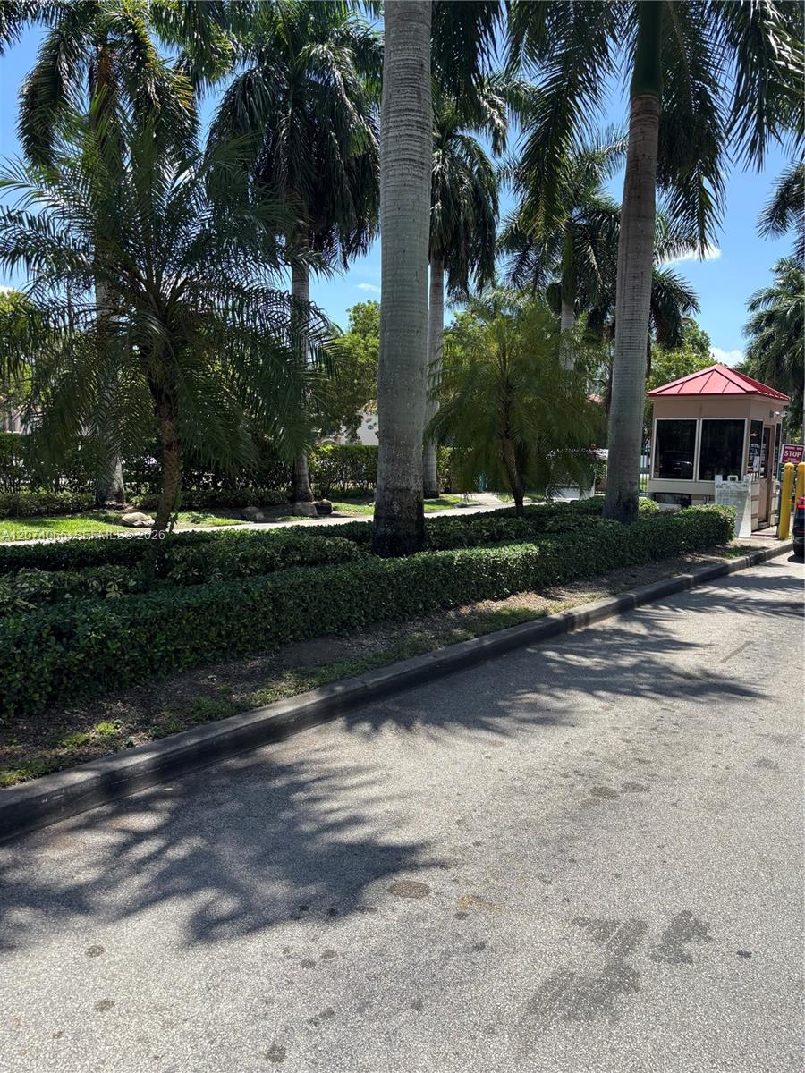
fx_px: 806
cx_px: 402
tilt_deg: -6.8
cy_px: 536
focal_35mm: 26
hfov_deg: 53.1
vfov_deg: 67.3
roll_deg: -1.9
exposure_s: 1/1616
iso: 50
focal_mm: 5.96
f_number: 1.6
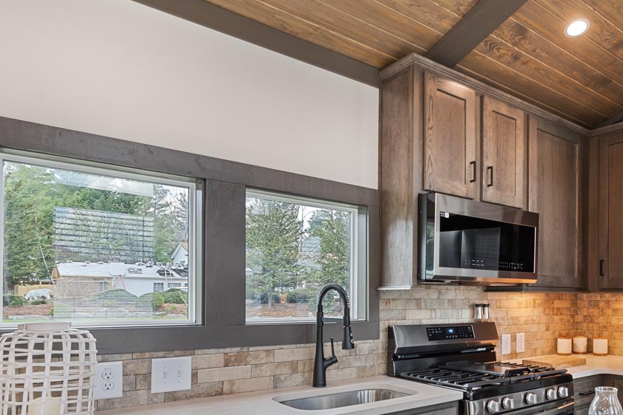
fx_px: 502
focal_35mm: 29
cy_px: 304
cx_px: 488
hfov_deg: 59.3
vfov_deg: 43.7
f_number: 8
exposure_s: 1/3
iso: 200
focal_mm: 16
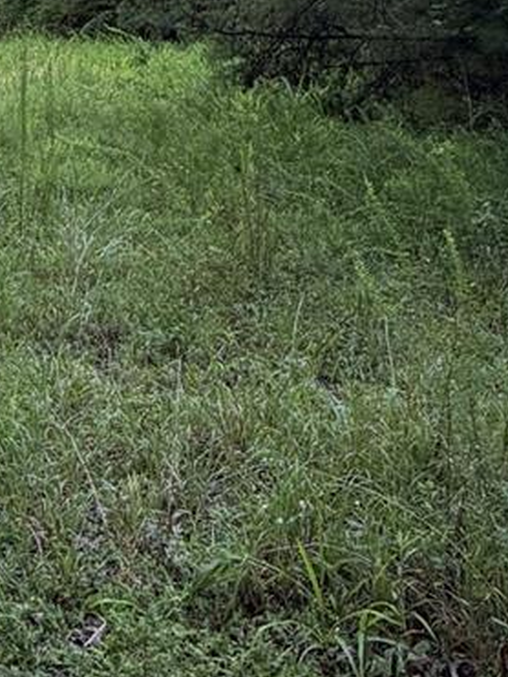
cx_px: -111
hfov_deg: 23.0
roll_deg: +0.1
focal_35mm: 58
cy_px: 42
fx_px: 1136
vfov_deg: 31.4
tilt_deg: -1.1
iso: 50
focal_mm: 2.22
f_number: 2.2
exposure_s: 1/190
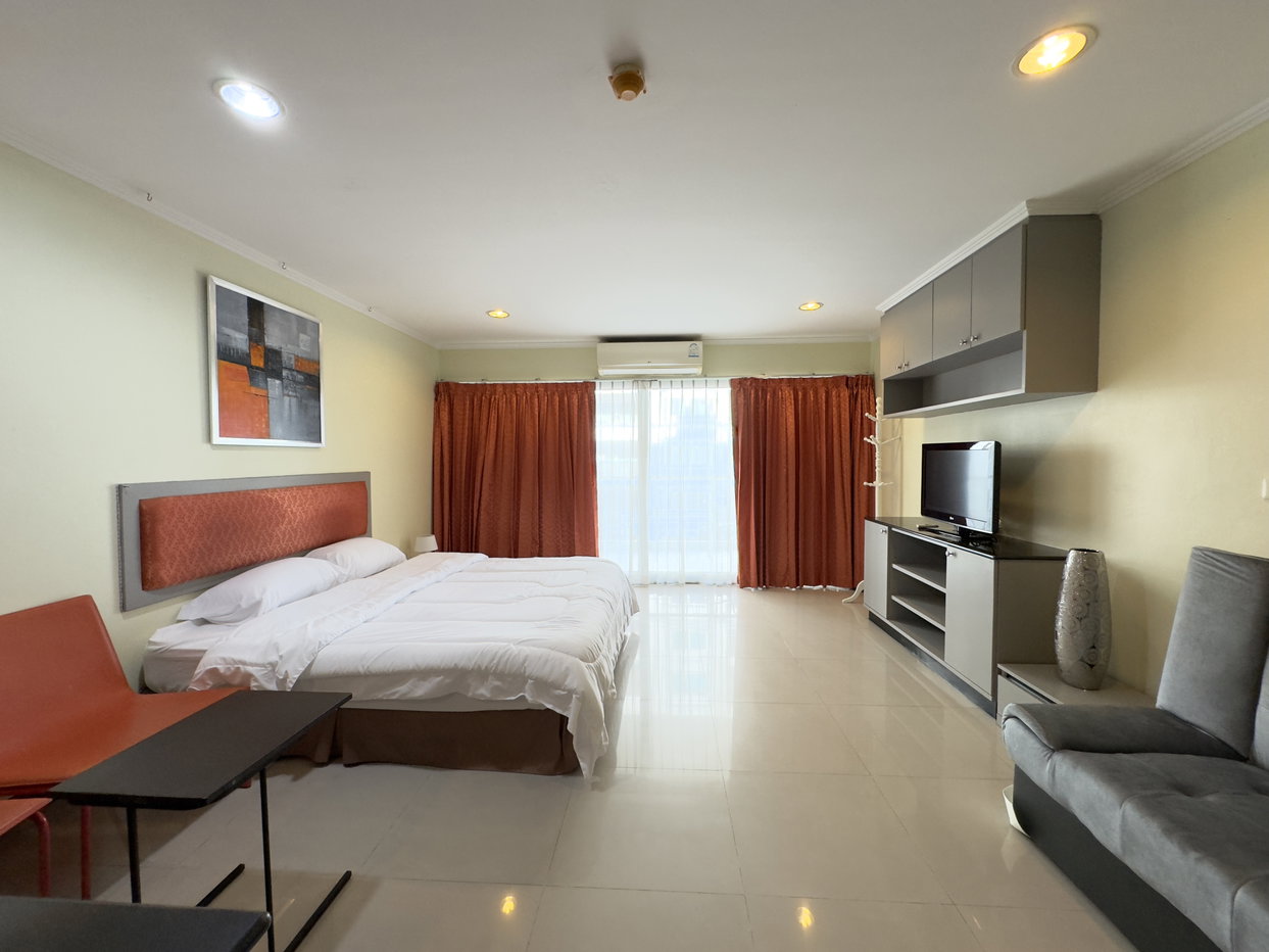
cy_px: 476
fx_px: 513
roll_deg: +0.2
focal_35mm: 14
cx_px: 634
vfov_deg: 85.7
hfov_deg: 102.1
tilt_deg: -1.4
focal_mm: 2.22
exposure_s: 1/100
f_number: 2.2
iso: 160
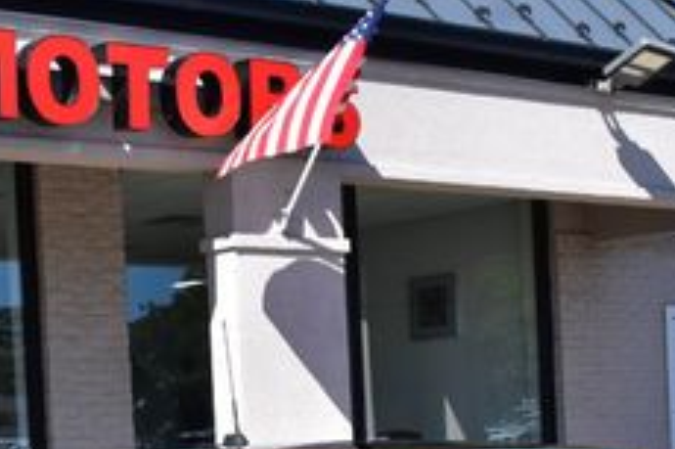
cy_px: 549
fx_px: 1874
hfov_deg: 20.3
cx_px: 179
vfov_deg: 13.3
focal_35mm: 100
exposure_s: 1/500
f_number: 11
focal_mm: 24
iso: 400
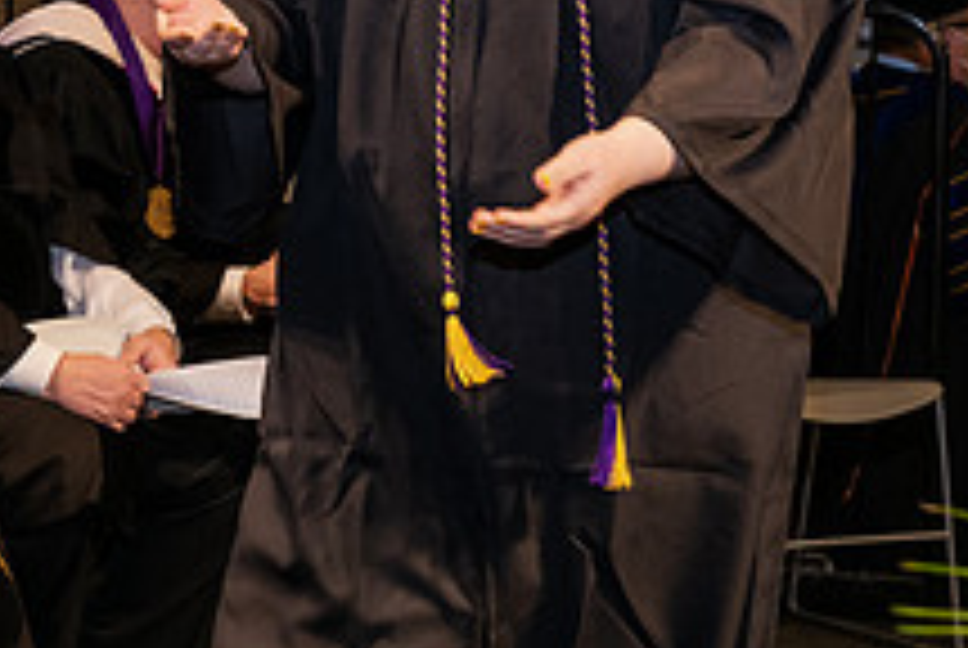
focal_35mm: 167
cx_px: 95
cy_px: -115
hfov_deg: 12.2
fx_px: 4497
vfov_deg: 8.2
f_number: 6.3
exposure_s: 1/200
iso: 1600
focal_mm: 62
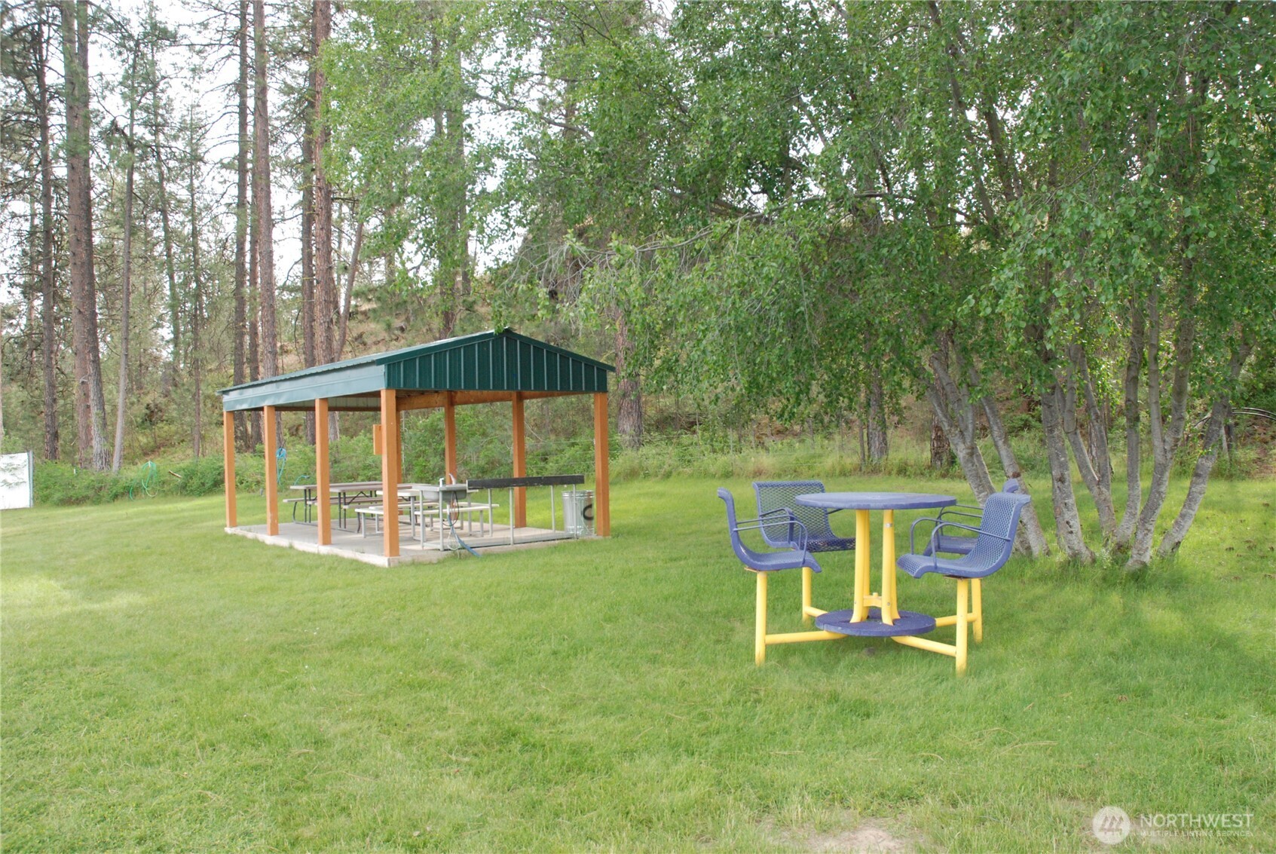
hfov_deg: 67.3
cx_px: 638
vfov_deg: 48.0
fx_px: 958
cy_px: 427
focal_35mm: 27
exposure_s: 1/200
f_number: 8
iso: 800
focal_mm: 18
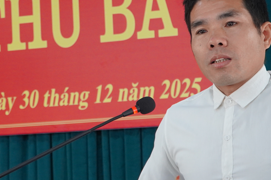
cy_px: 78
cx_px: 101
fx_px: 760
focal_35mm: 101
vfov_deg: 13.5
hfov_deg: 20.2
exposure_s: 1/160
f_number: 4
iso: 1250
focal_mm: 28
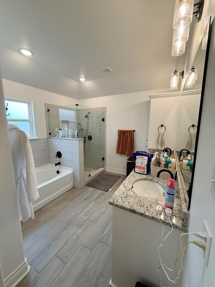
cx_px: 108
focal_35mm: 14
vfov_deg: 102.1
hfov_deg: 85.7
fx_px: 116
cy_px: 144
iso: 125
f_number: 2.2
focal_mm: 2.22
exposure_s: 1/120
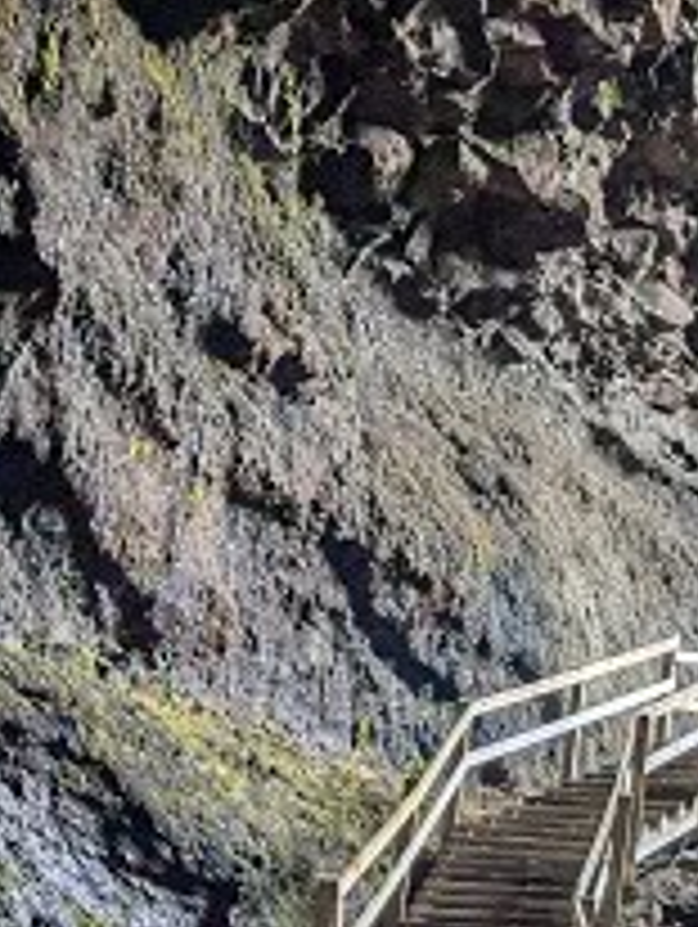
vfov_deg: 22.9
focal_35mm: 85
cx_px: 1011
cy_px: 594
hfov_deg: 16.1
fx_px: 2281
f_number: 1.7
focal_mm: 4.4
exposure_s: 1/50
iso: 289
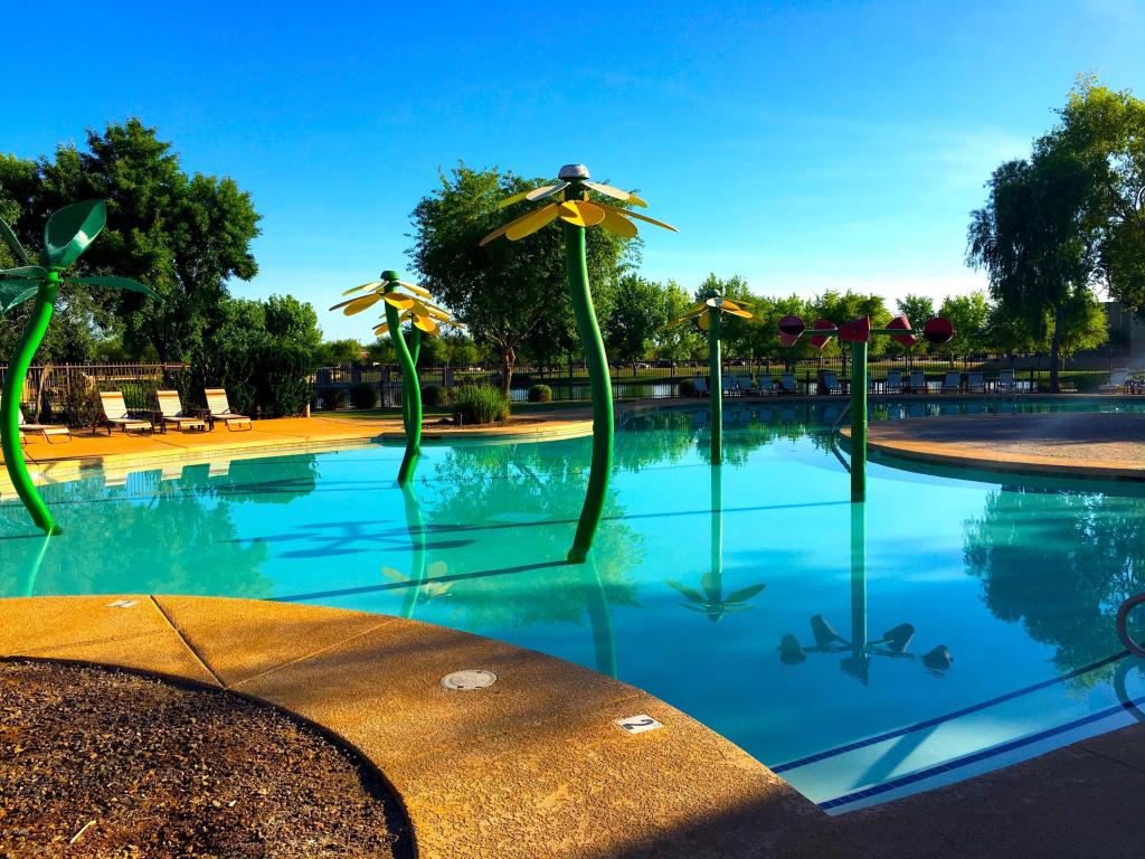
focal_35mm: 29
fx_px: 959
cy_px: 430
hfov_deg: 61.7
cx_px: 572
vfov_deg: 48.2
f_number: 2.2
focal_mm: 4.15
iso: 25
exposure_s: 1/1399
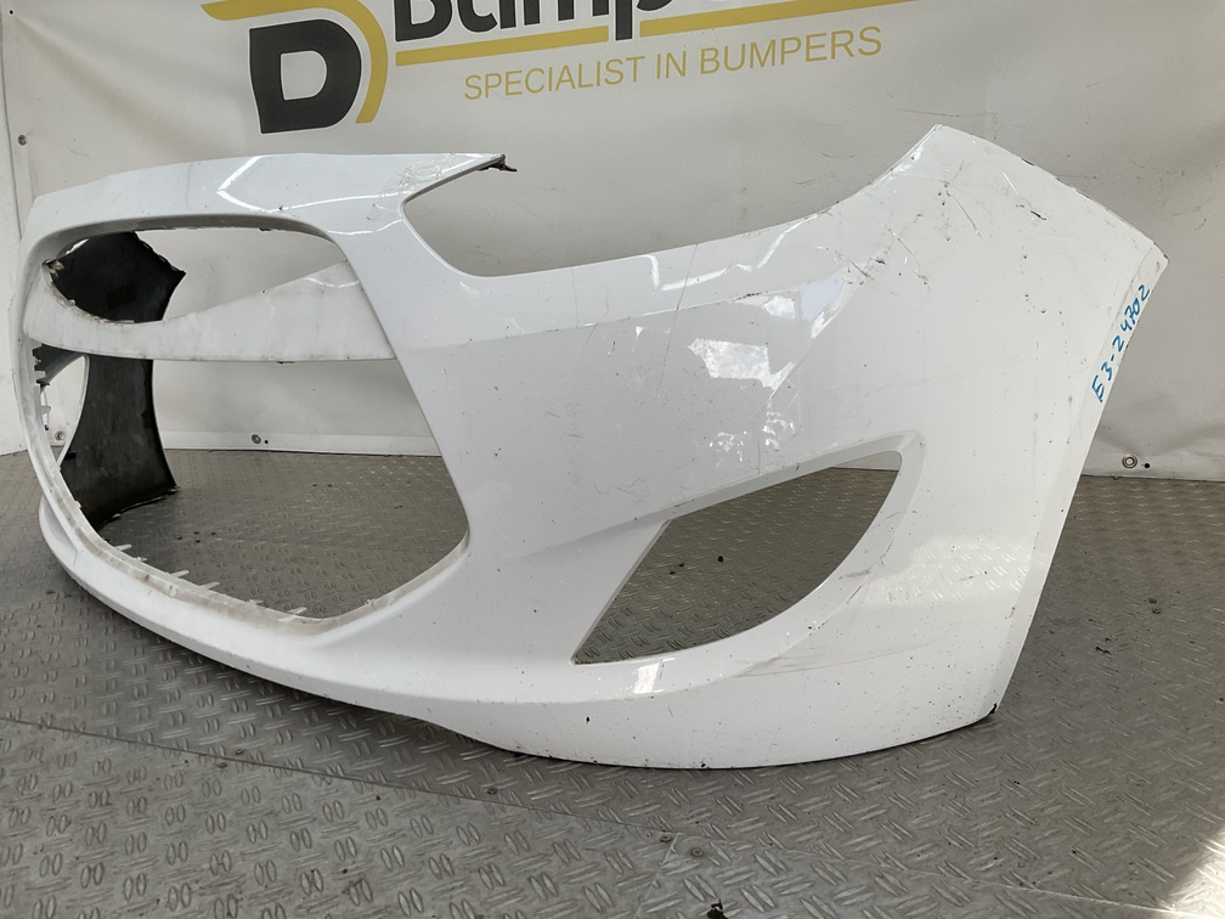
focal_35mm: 29
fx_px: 1026
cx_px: 612
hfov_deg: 61.7
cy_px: 460
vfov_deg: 48.2
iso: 16
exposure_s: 1/316
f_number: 1.8
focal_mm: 3
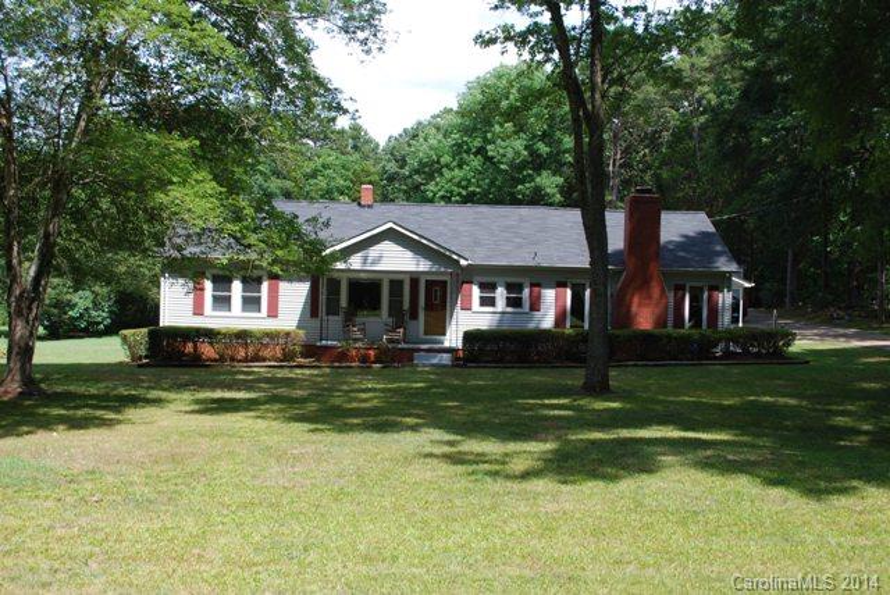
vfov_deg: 36.9
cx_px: 445
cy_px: 298
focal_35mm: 36
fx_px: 891
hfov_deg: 53.1
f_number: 6.3
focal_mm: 24
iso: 100
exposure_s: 1/160
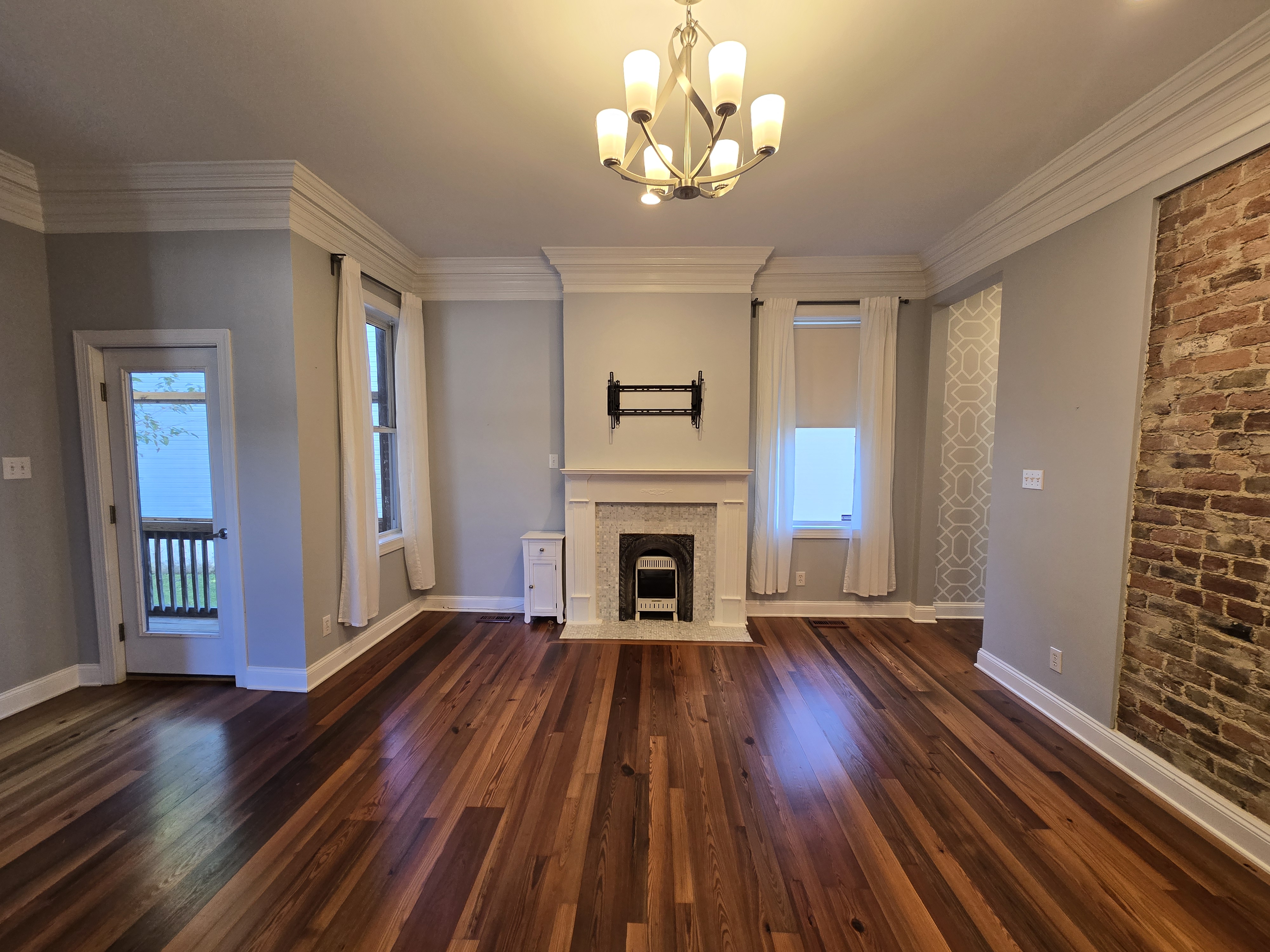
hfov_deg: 106.2
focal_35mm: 13
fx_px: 477
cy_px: 476
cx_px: 635
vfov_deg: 89.9
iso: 125
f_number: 2.2
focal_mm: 2.2
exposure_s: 1/60
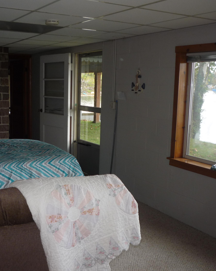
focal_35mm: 42
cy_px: 134
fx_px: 336
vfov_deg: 43.8
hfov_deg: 35.5
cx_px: 81
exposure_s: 1/30
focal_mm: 5.2
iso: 100
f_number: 3.3
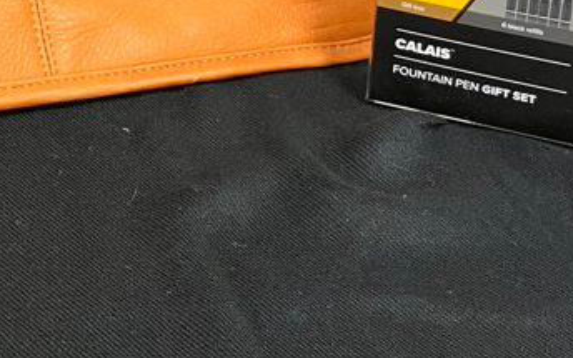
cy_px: -288
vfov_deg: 12.4
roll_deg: -0.2
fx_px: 1499
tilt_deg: -18.1
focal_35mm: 96
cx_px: 50
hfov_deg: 21.1
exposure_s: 1/60
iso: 400
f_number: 1.6
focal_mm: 5.1
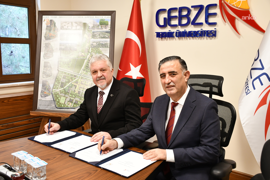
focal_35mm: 34
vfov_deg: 38.9
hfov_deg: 55.8
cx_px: 135
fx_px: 255
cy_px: 90
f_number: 4
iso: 1000
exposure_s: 1/40
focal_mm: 23
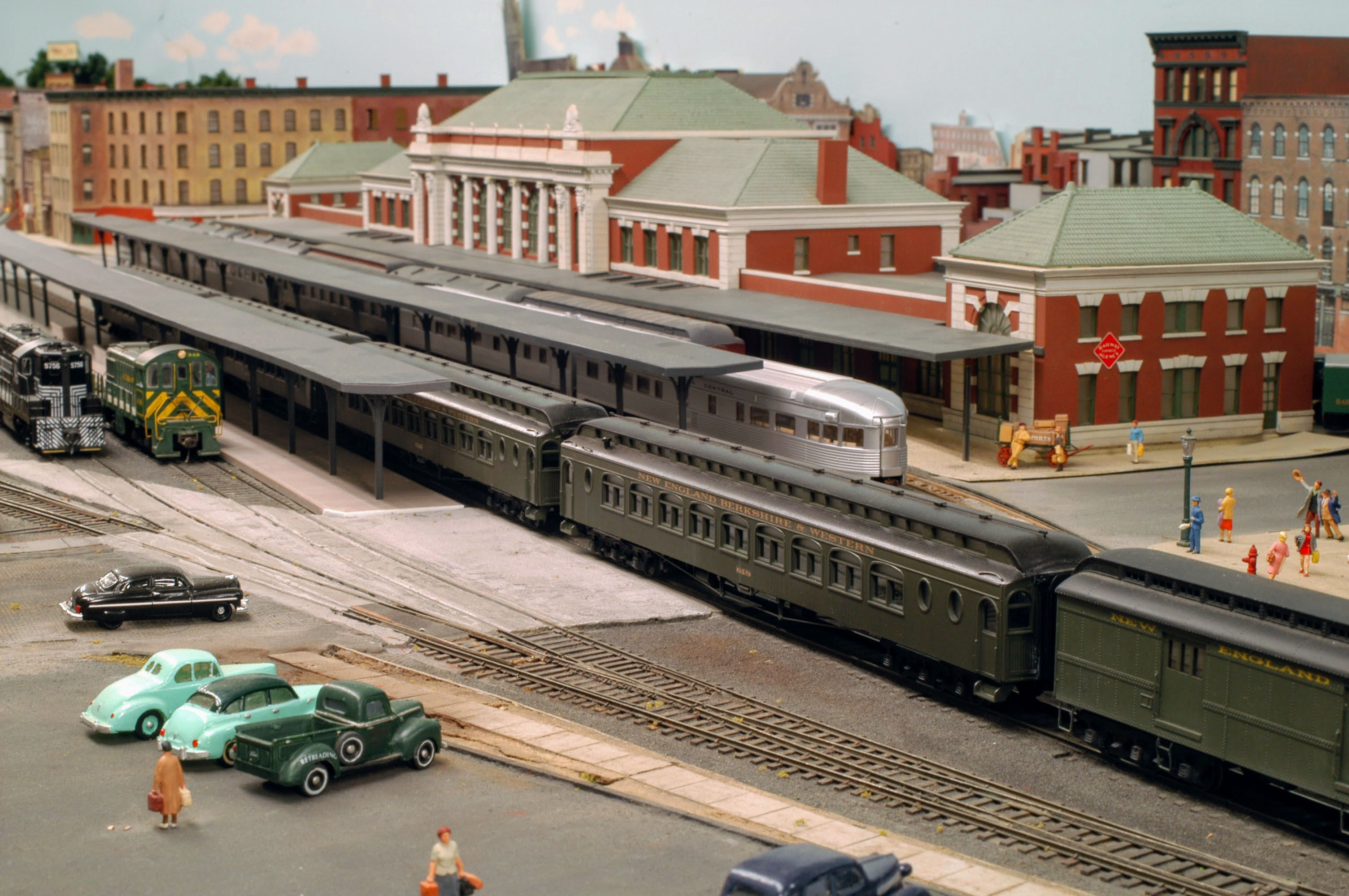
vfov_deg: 13.0
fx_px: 3931
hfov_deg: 19.5
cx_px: 674
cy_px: 448
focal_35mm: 105
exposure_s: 1.8
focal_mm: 70
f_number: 22
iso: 200
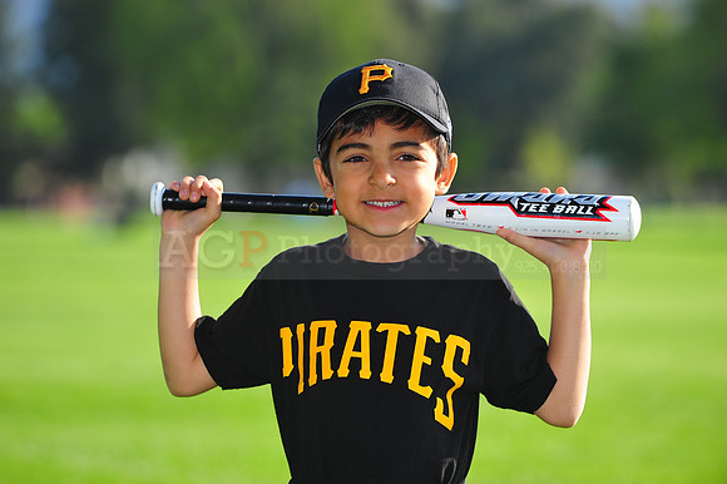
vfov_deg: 7.4
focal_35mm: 185
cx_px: 364
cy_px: 242
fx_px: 3734
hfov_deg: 11.1
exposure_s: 1/500
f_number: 5
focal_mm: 185
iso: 200
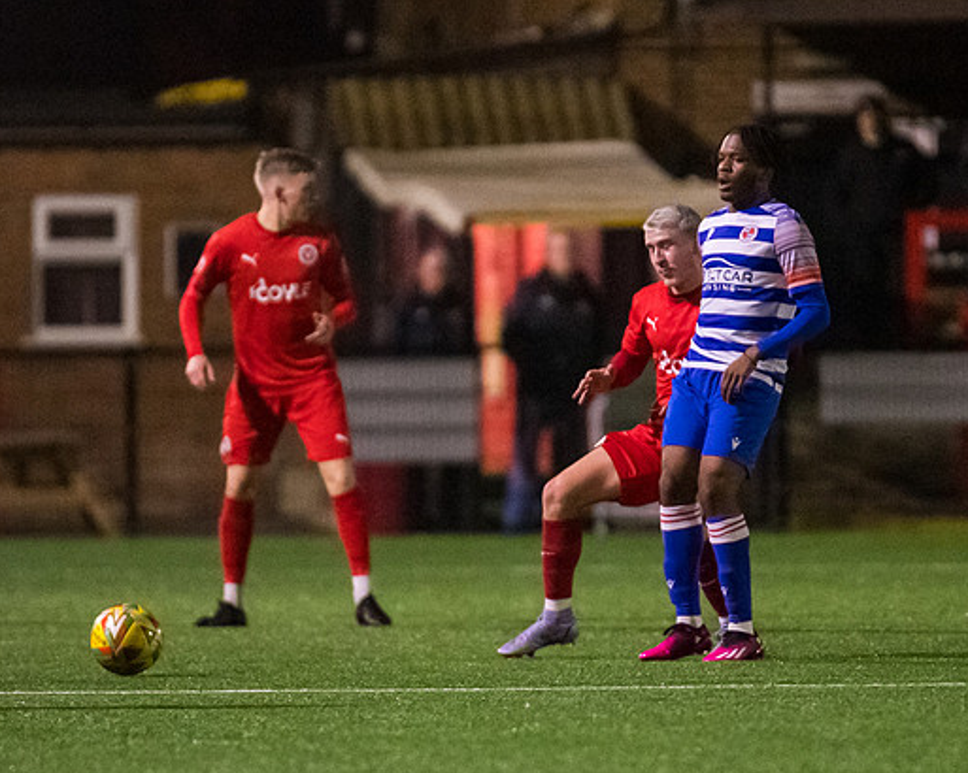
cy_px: 387
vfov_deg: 2.4
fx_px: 18701
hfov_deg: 3.0
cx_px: 602
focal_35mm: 653
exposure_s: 1/1250
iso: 8000
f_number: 2.8
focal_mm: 300
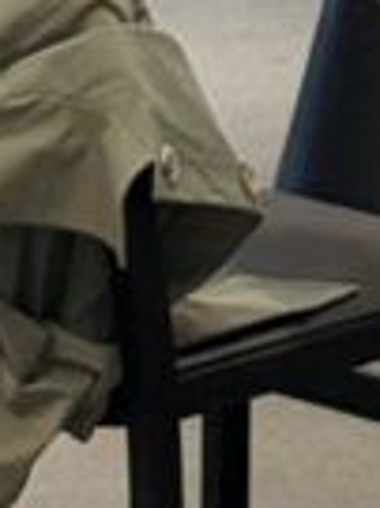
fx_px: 5336
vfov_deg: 5.4
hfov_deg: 3.9
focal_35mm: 364
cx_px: 1185
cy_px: -8
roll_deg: -0.8
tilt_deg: -12.1
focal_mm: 6.76
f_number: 1.78
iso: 250
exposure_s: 1/40
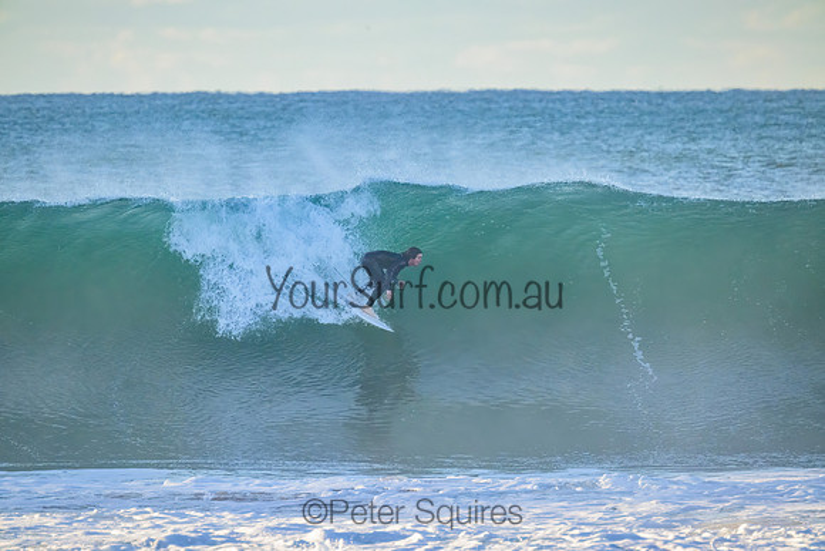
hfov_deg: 3.3
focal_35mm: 630
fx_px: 14440
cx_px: 412
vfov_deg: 2.2
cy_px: 276
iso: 4000
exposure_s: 1/1600
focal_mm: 630
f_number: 11
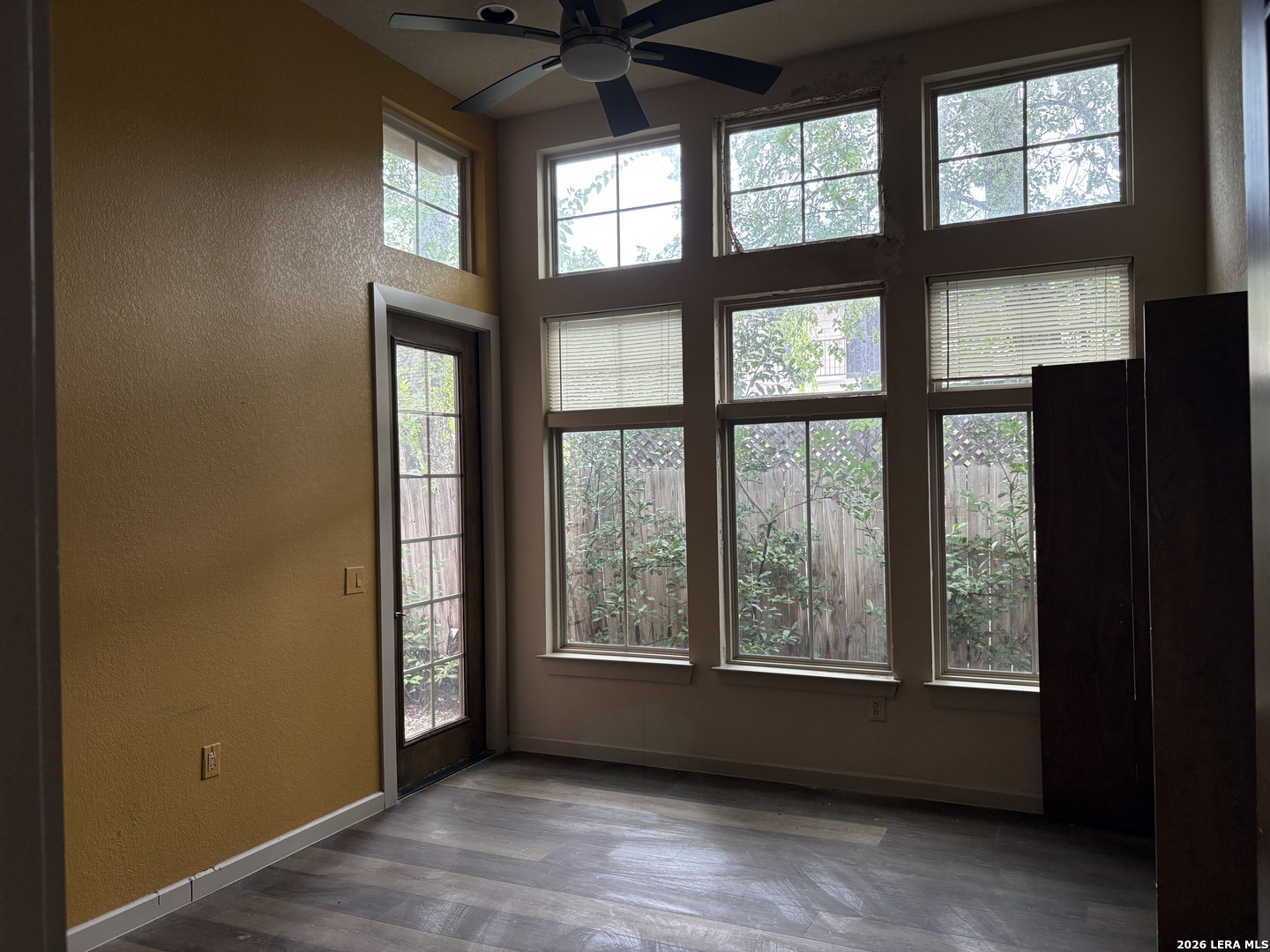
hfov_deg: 67.3
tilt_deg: +0.6
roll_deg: +2.3
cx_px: 635
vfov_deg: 53.1
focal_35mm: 26
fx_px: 954
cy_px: 476
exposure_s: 1/82
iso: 125
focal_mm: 5.96
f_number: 1.6
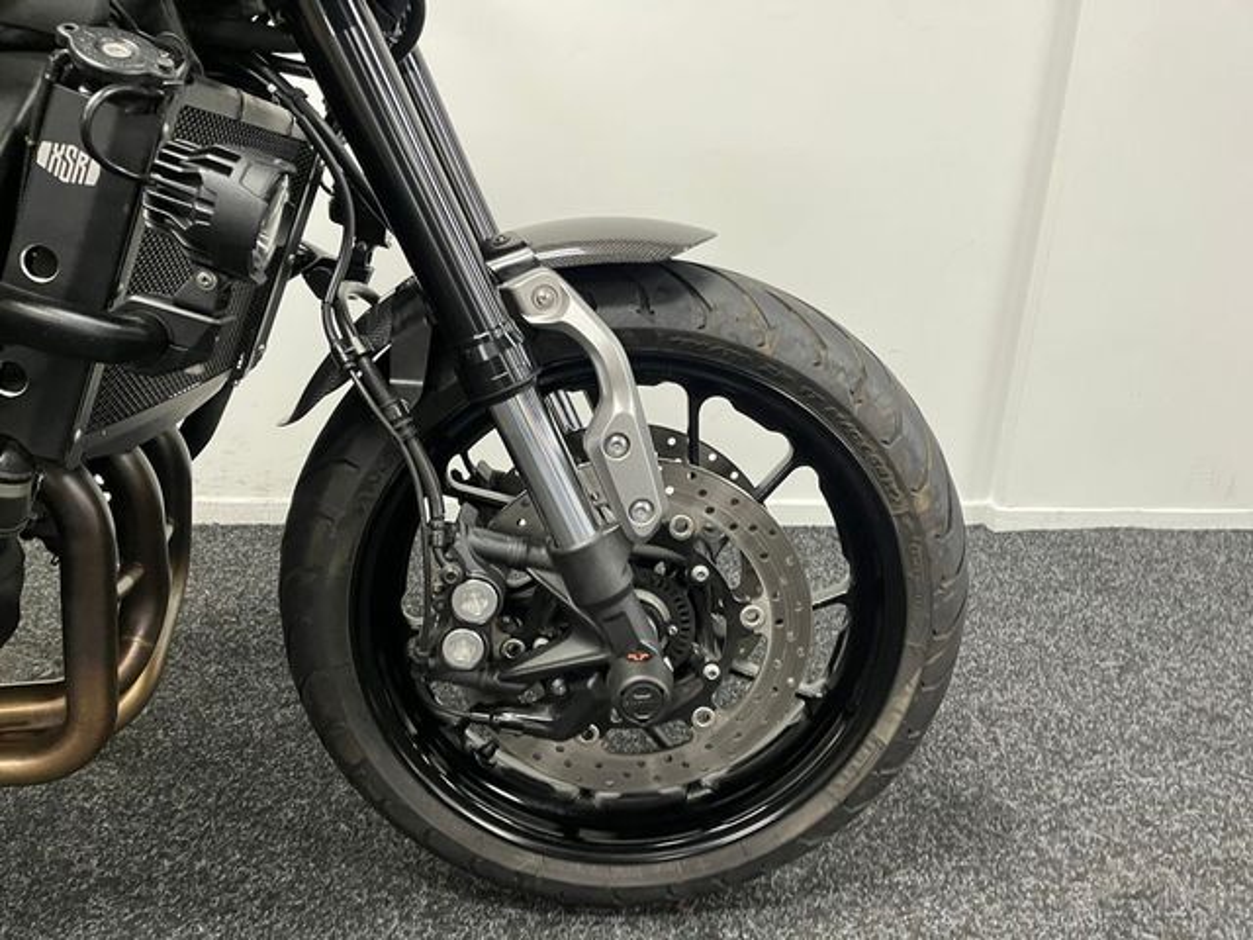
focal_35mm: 26
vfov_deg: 53.1
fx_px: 941
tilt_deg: -21.4
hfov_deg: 67.3
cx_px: 626
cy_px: 470
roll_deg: -1.9
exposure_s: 1/50
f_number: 1.6
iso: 250
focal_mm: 5.1
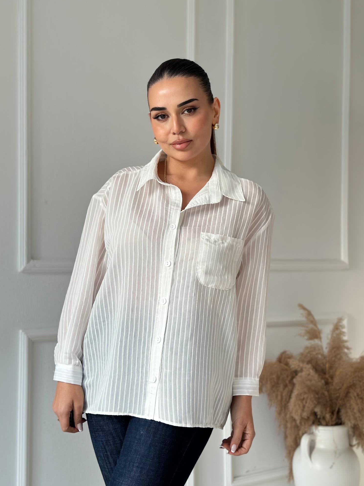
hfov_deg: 29.7
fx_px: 687
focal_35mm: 49
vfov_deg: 38.9
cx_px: 181
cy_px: 242
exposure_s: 1/60
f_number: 1.78
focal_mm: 6.86
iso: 160
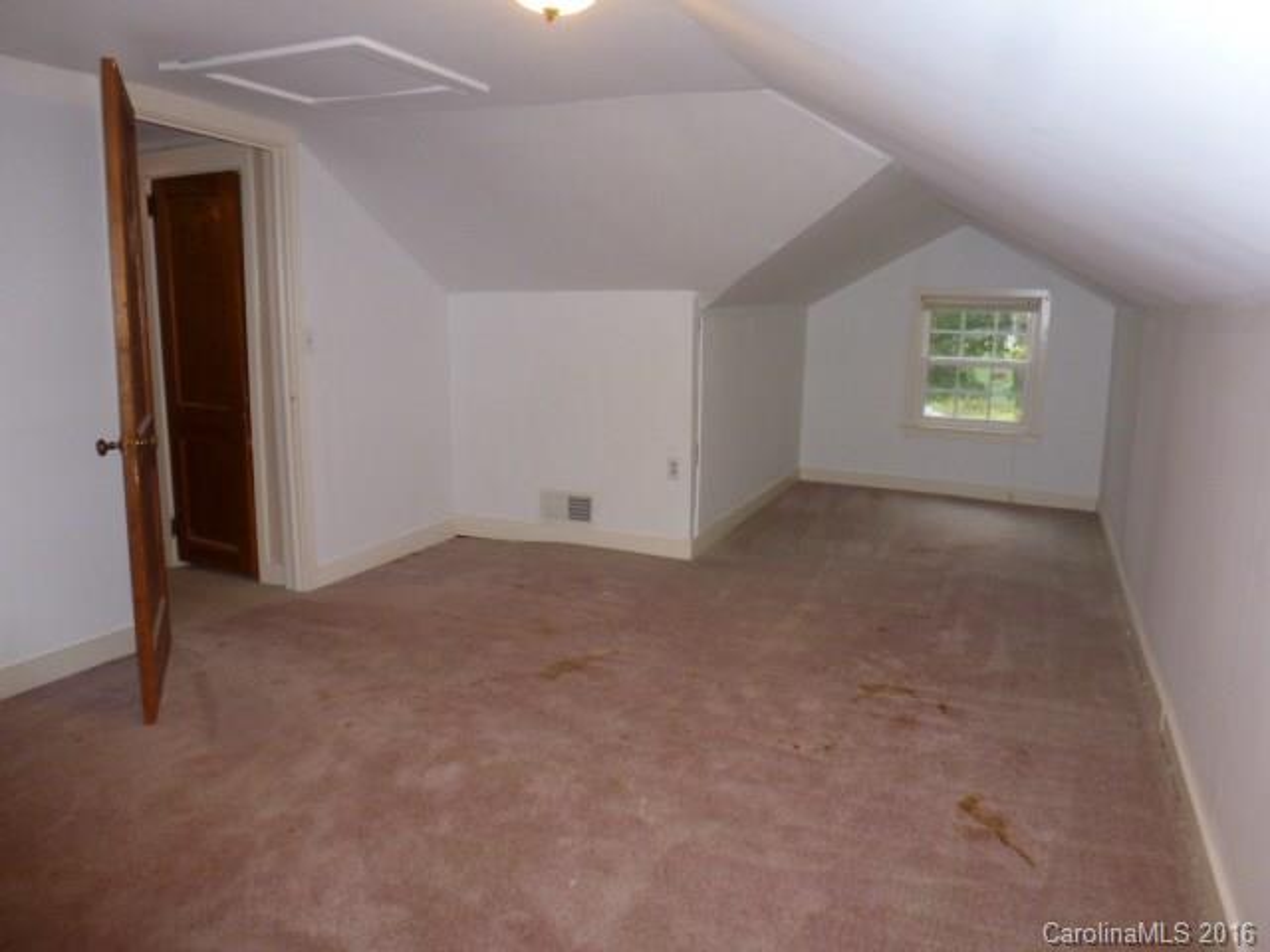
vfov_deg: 56.8
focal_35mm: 24
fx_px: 881
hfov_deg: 71.6
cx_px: 635
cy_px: 476
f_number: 3.3
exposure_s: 1/60
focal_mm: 4.3
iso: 250
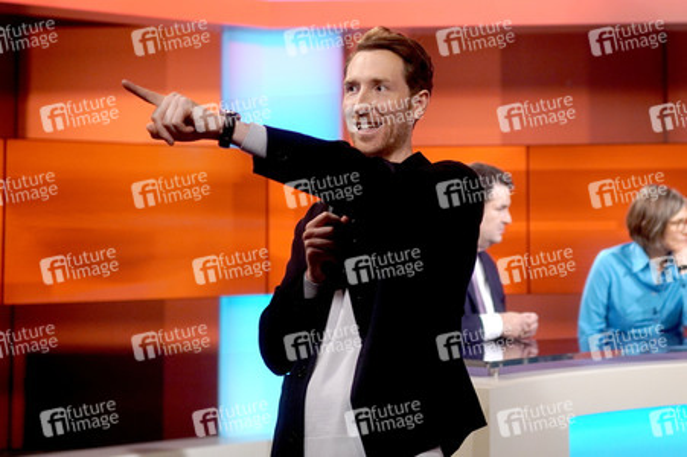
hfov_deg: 43.6
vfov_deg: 29.8
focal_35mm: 45
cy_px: 228
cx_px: 344
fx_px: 858
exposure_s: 1/320
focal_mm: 30
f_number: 1.4
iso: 640
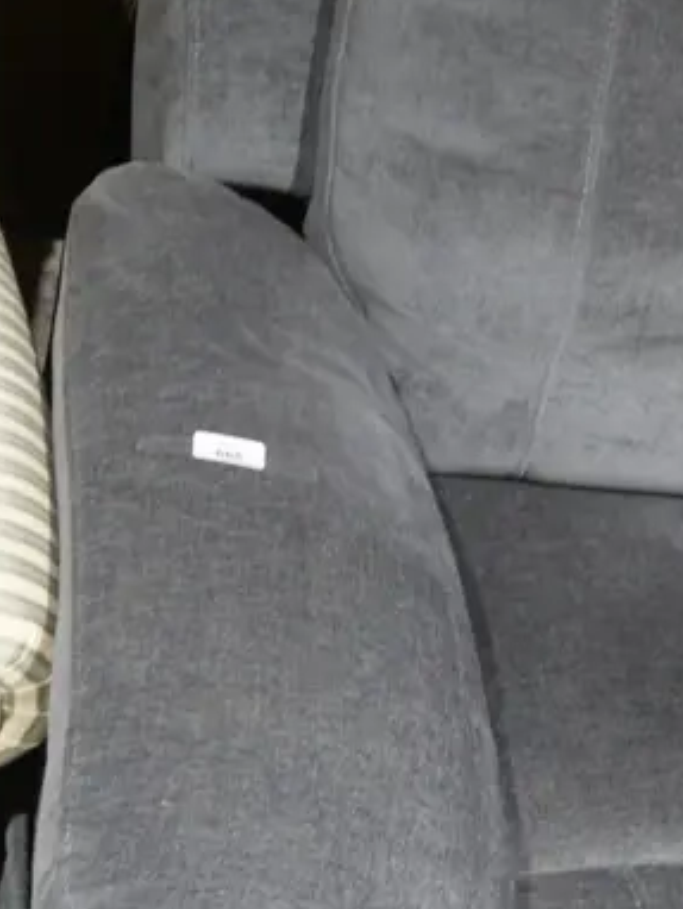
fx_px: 1971
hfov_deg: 18.8
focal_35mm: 75
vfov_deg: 25.9
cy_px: 566
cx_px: 785
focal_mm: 14
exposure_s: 1/60
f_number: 3.5
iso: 400
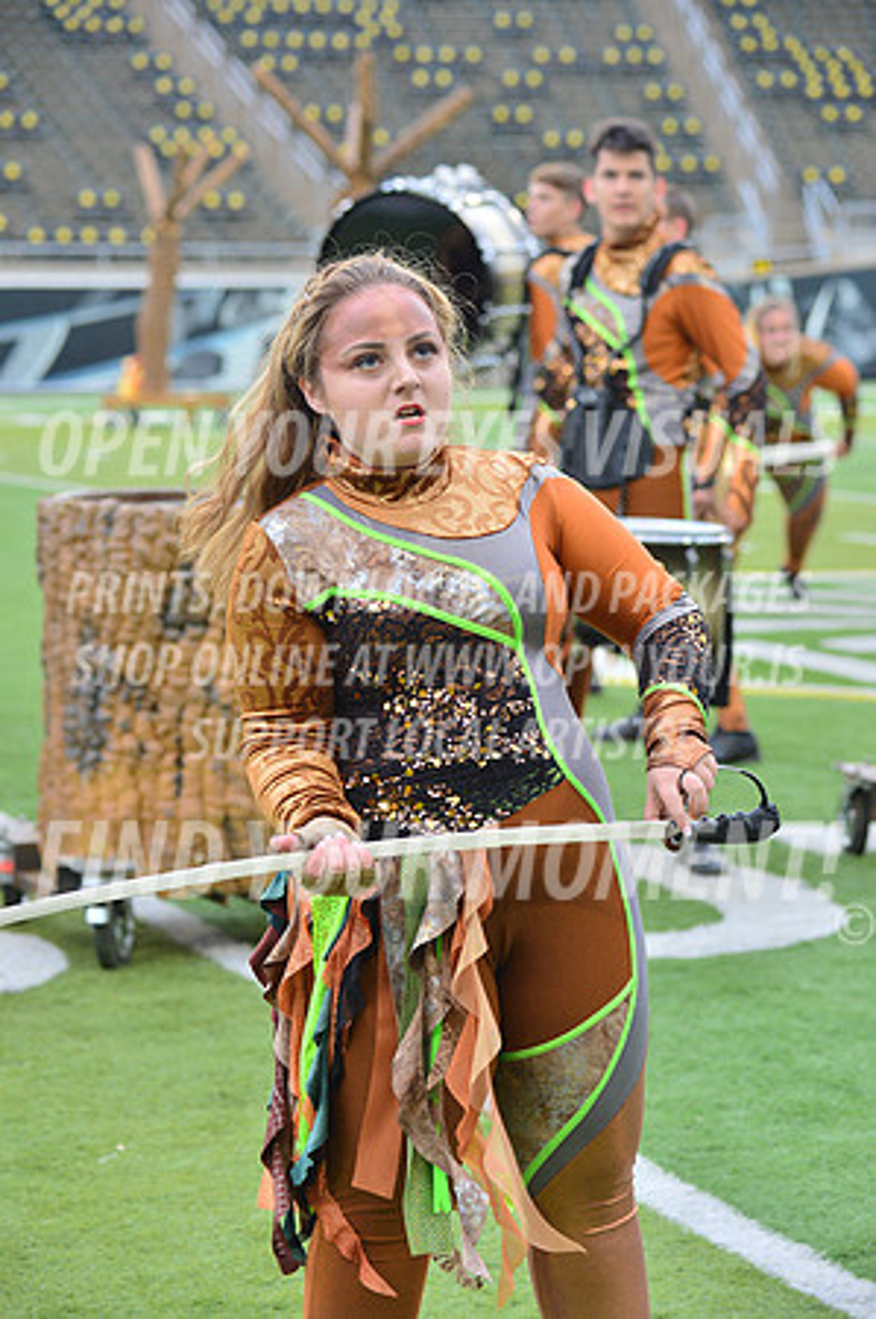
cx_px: 438
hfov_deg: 13.0
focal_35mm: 105
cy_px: 660
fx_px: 3841
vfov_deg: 19.5
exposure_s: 1/320
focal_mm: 105
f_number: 5.6
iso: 640
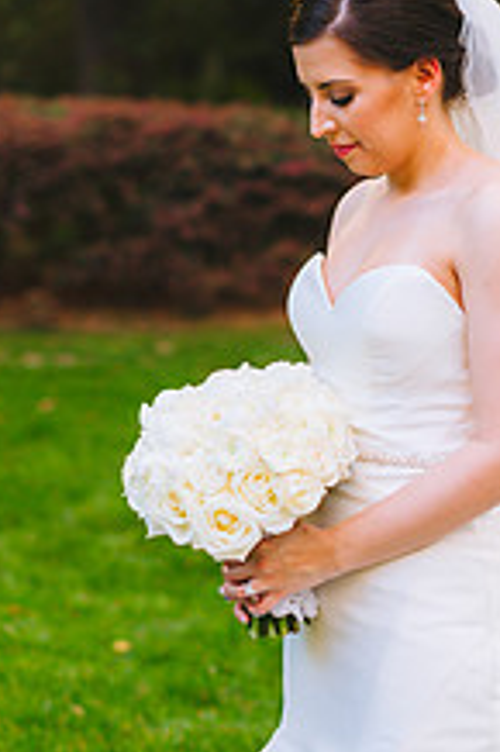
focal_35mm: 103
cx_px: 326
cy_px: 317
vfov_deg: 19.8
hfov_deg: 13.3
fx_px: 2149
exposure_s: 1/400
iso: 400
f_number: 2
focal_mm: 50
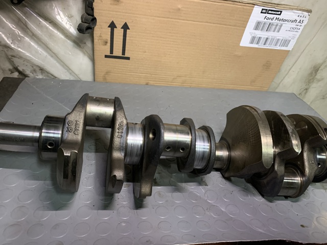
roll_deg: -9.3
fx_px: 245
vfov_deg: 53.0
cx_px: 164
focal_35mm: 26
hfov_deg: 67.3
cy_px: 122
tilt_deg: -38.4
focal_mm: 4.25
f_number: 1.8
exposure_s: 1/60
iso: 400
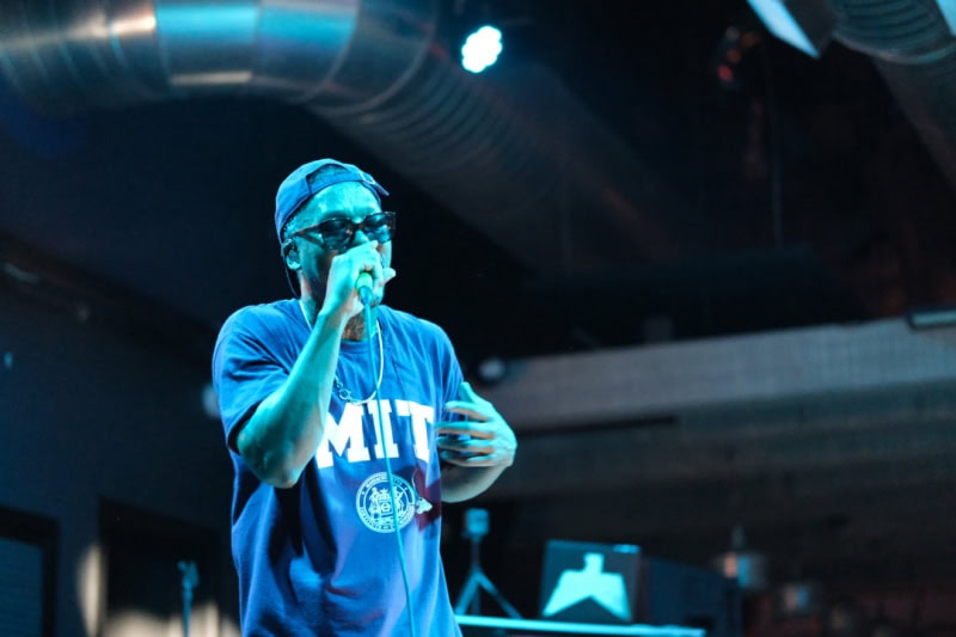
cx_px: 478
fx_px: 2230
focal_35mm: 84
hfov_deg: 24.2
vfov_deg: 16.3
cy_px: 318
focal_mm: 56
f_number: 1.4
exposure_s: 1/140
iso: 8000
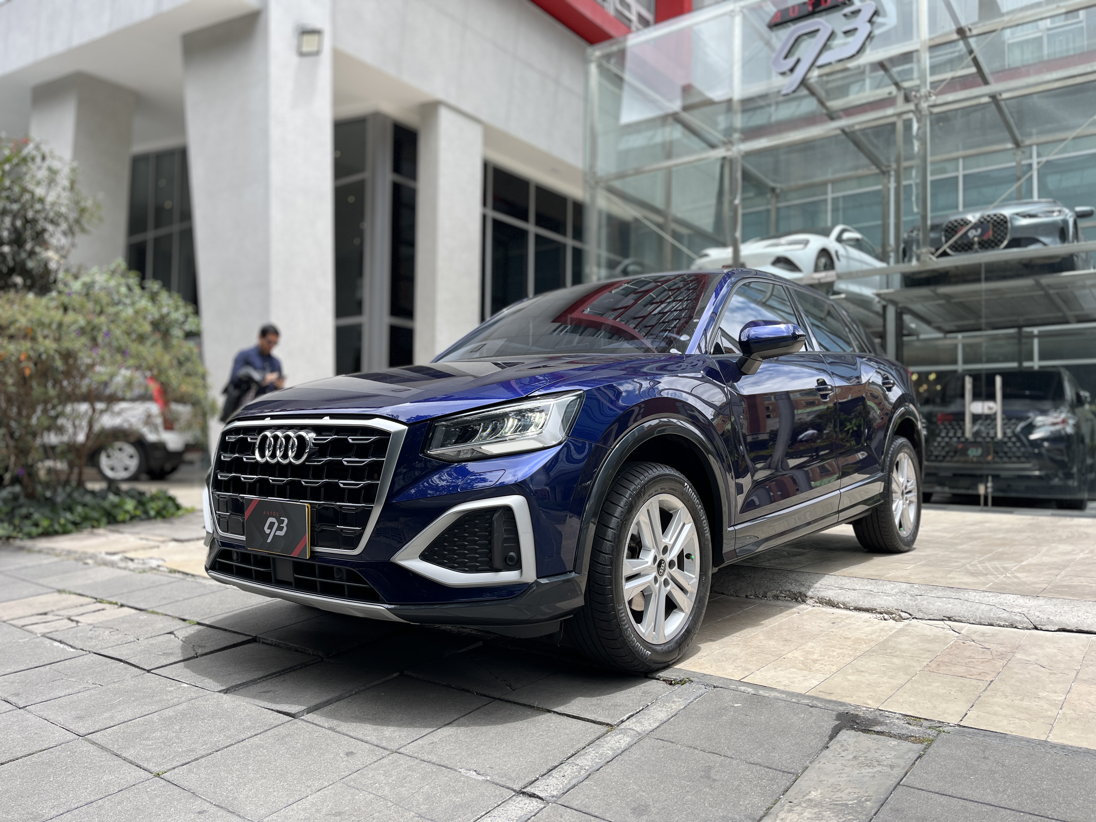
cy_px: 411
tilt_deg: +3.4
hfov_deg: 67.3
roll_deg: -0.9
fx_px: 823
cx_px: 548
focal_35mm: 26
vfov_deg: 53.1
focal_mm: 5.1
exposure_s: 1/799
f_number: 1.6
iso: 50
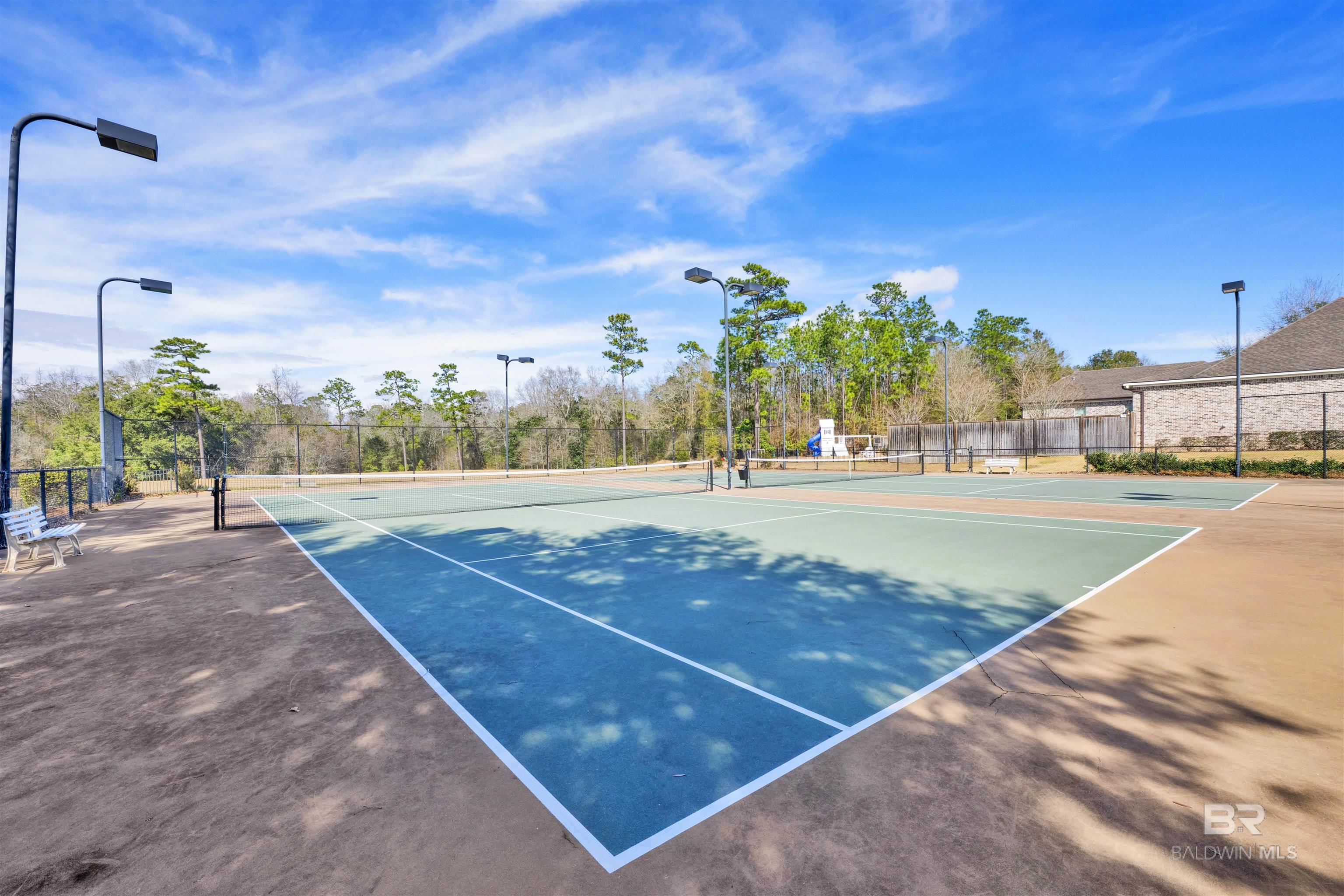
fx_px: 523
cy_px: 448
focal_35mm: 14
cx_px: 672
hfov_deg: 104.3
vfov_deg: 81.2
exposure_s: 1/640
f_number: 11
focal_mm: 14
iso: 400
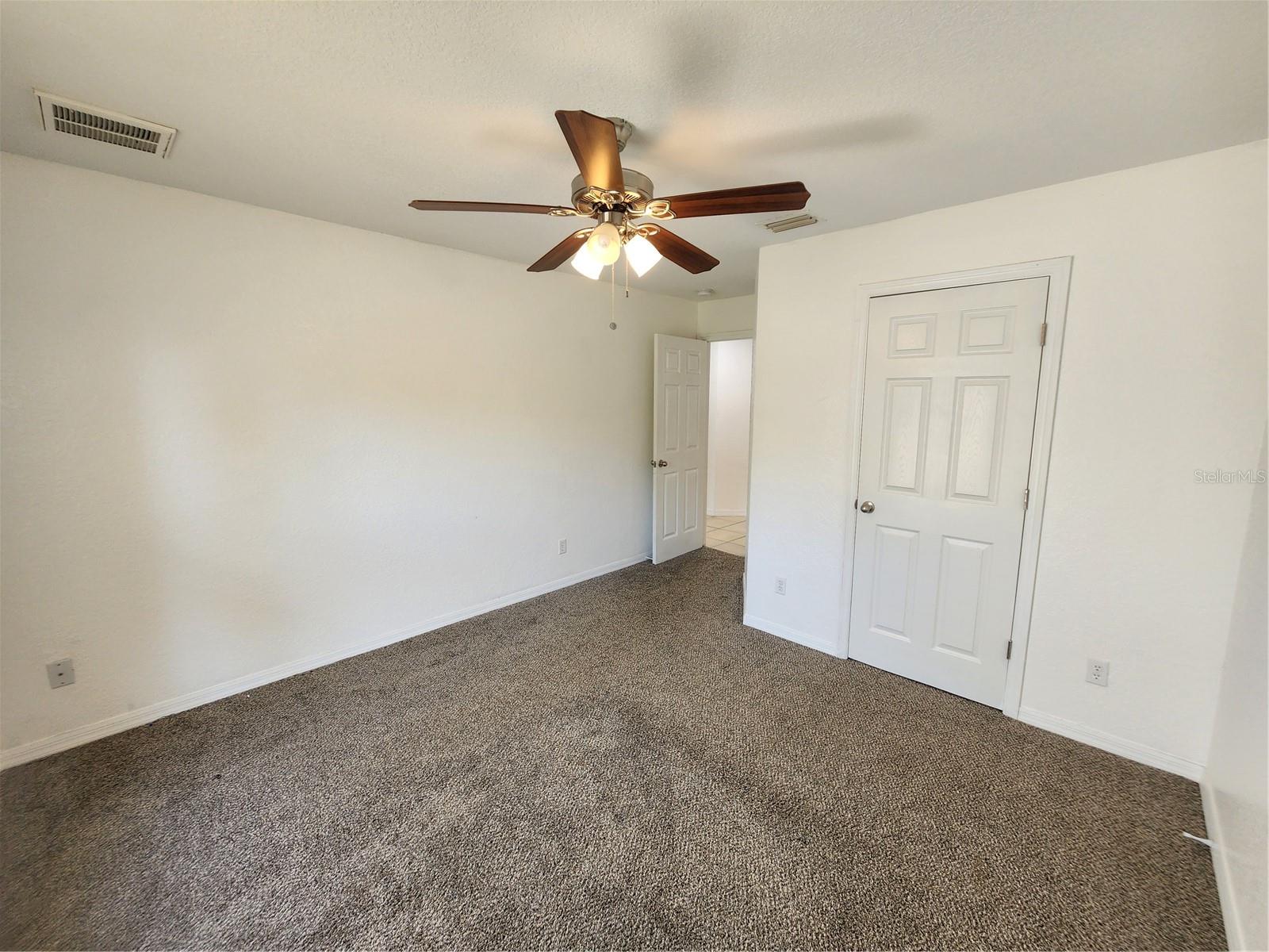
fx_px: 477
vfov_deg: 89.9
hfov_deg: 106.2
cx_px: 634
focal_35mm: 13
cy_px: 476
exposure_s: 1/60
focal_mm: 2.2
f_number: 2.2
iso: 160
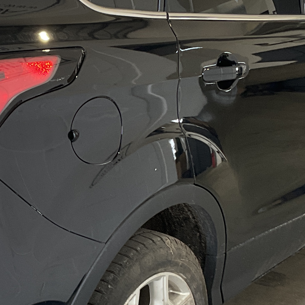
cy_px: 178
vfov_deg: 20.2
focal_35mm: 86
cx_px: 10
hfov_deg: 19.7
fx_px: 857
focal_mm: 3
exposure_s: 1/122
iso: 64
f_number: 1.8
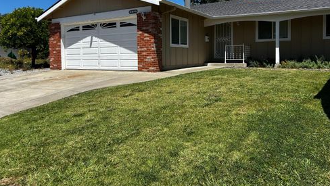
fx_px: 254
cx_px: 168
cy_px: 67
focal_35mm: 29
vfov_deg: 39.9
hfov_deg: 66.0
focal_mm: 5.7
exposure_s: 1/4444
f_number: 1.5
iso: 50
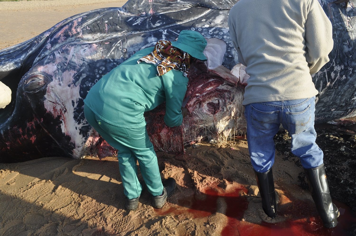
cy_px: 118
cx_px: 178
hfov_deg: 67.4
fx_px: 267
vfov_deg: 47.8
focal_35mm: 27
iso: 200
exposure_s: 1/125
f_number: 8
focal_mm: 18
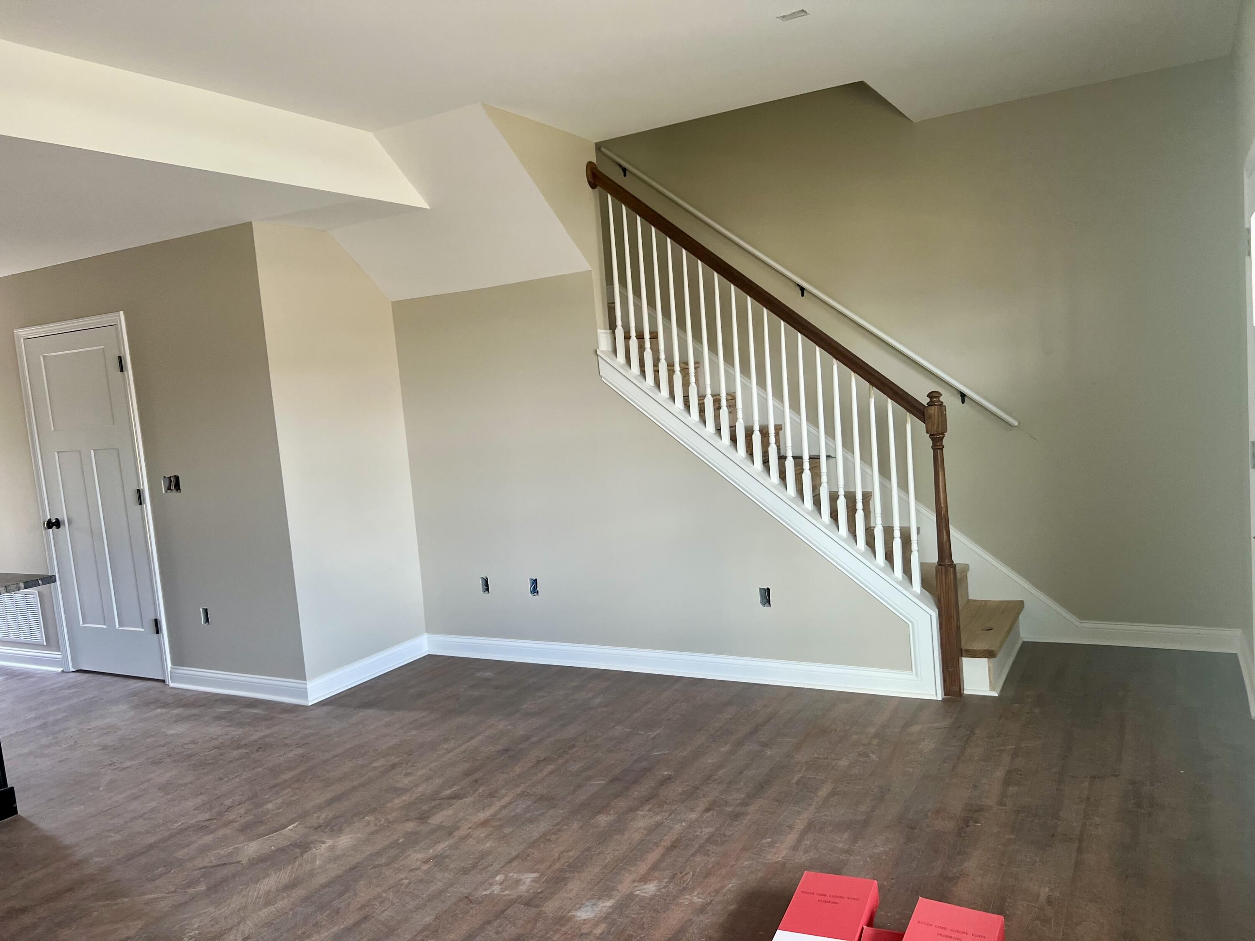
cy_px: 470
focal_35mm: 26
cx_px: 628
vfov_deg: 53.1
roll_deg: +5.2
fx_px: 943
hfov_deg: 67.3
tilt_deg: -5.4
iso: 125
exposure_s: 1/121
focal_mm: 5.7
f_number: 1.5
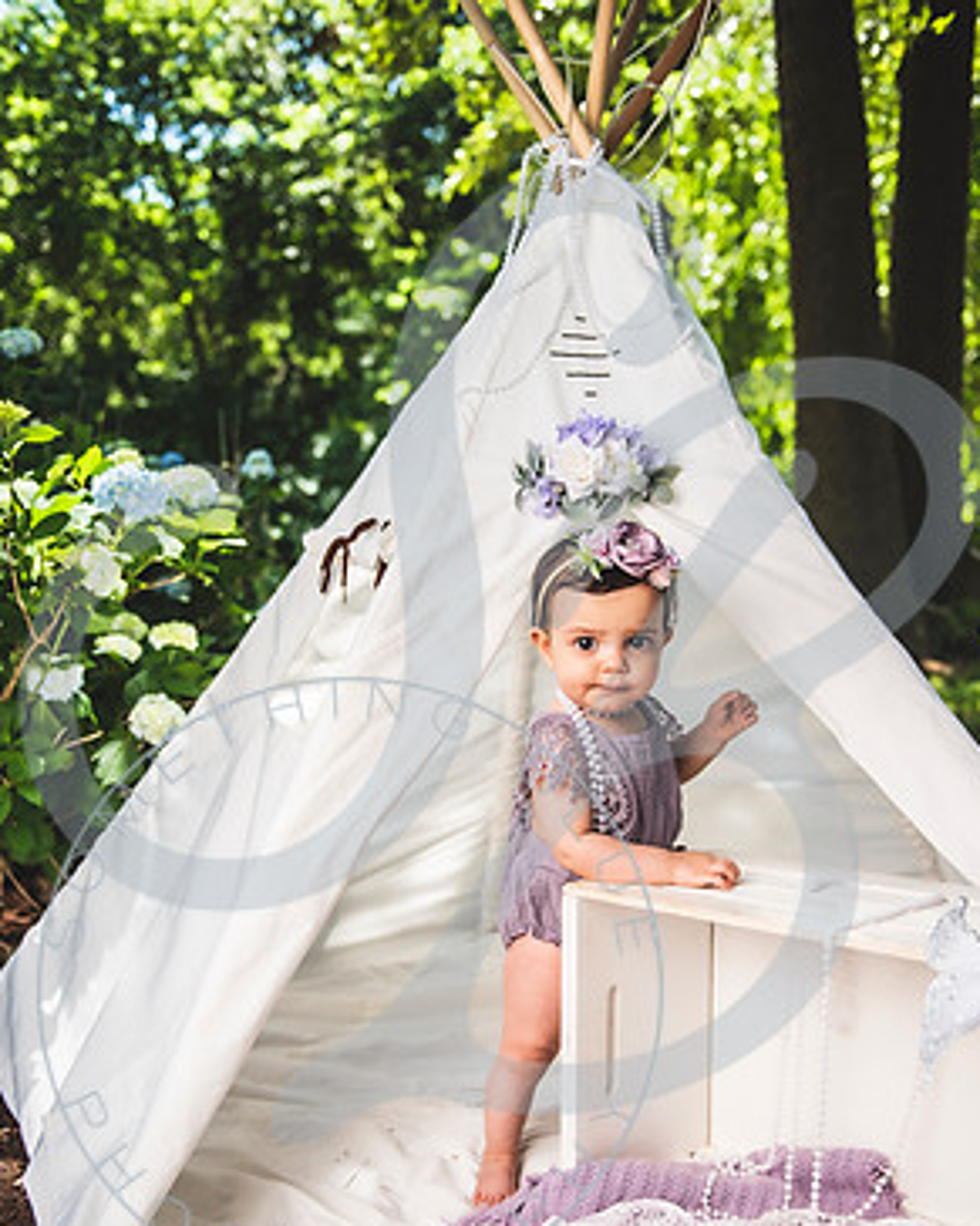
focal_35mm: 36
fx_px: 1306
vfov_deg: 50.0
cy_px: 734
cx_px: 502
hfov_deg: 41.1
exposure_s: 1/400
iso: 100
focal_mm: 31
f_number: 2.8
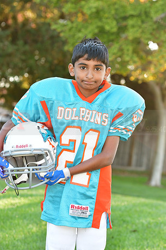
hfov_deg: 7.8
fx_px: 1218
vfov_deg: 11.7
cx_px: 75
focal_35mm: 176
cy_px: 118
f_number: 4.5
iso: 400
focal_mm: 92
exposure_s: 1/125
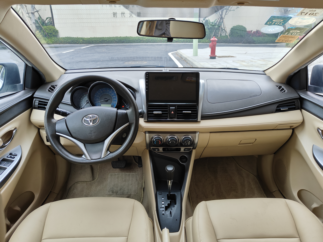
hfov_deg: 71.6
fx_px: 224
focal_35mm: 24
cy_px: 121
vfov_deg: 56.8
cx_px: 162
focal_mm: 5.59
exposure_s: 1/100
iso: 80
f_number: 1.8
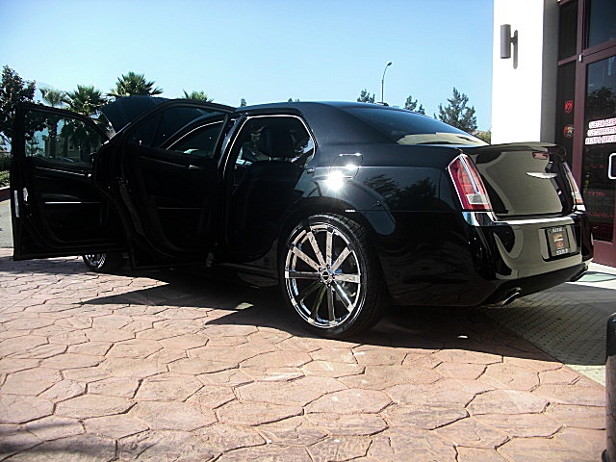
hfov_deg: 51.4
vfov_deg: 39.7
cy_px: 231
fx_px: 641
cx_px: 308
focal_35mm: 36
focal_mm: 6.3
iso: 50
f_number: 2.8
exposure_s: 1/400
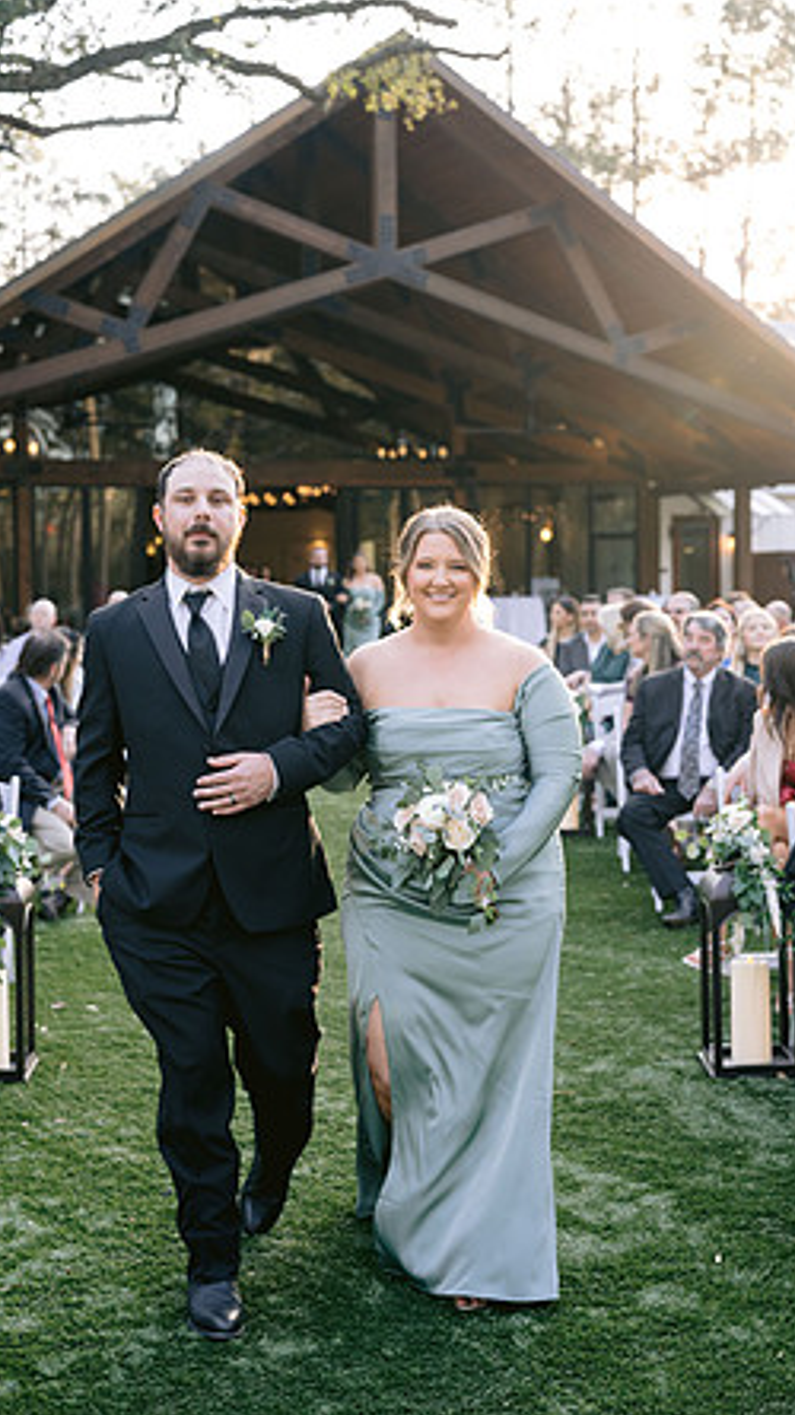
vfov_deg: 39.2
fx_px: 1988
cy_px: 712
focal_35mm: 53
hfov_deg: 22.6
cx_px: 347
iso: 400
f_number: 4
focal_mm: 50
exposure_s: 1/200
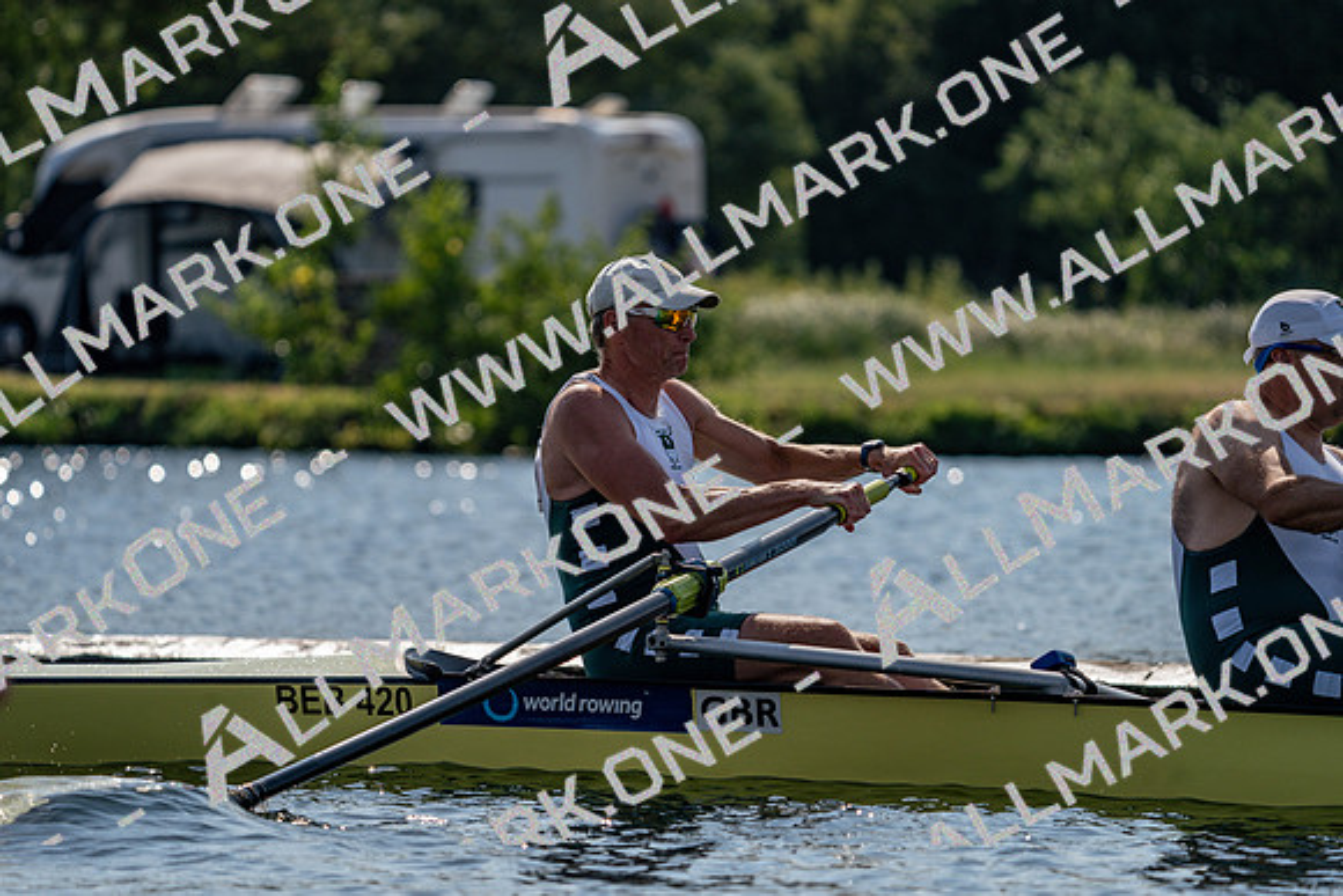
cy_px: 448
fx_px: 10858
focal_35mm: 291
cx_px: 672
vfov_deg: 4.7
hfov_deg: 7.1
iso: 125
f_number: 5.6
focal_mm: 291
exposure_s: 1/1600
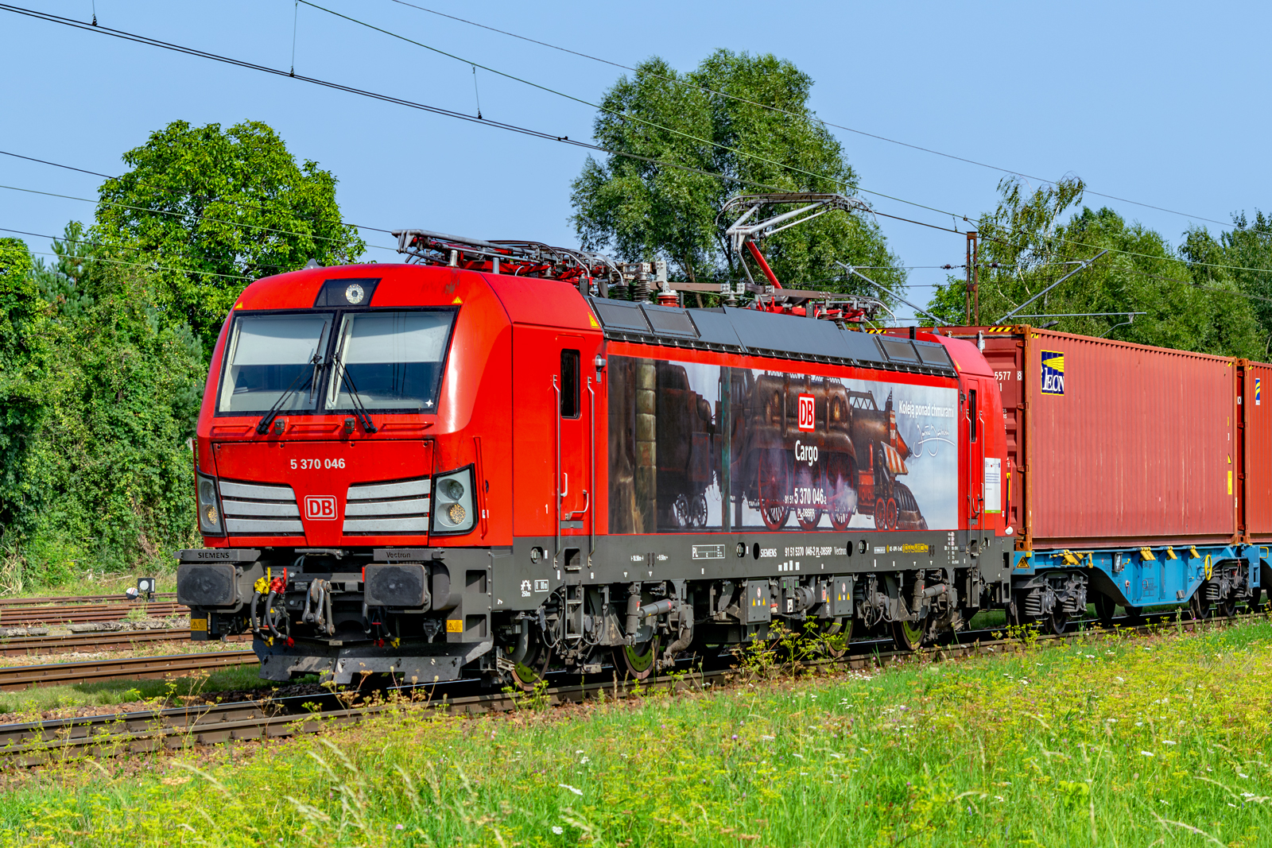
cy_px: 424
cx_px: 636
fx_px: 3286
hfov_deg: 21.9
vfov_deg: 14.7
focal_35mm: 93
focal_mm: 62
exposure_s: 1/400
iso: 100
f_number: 7.1
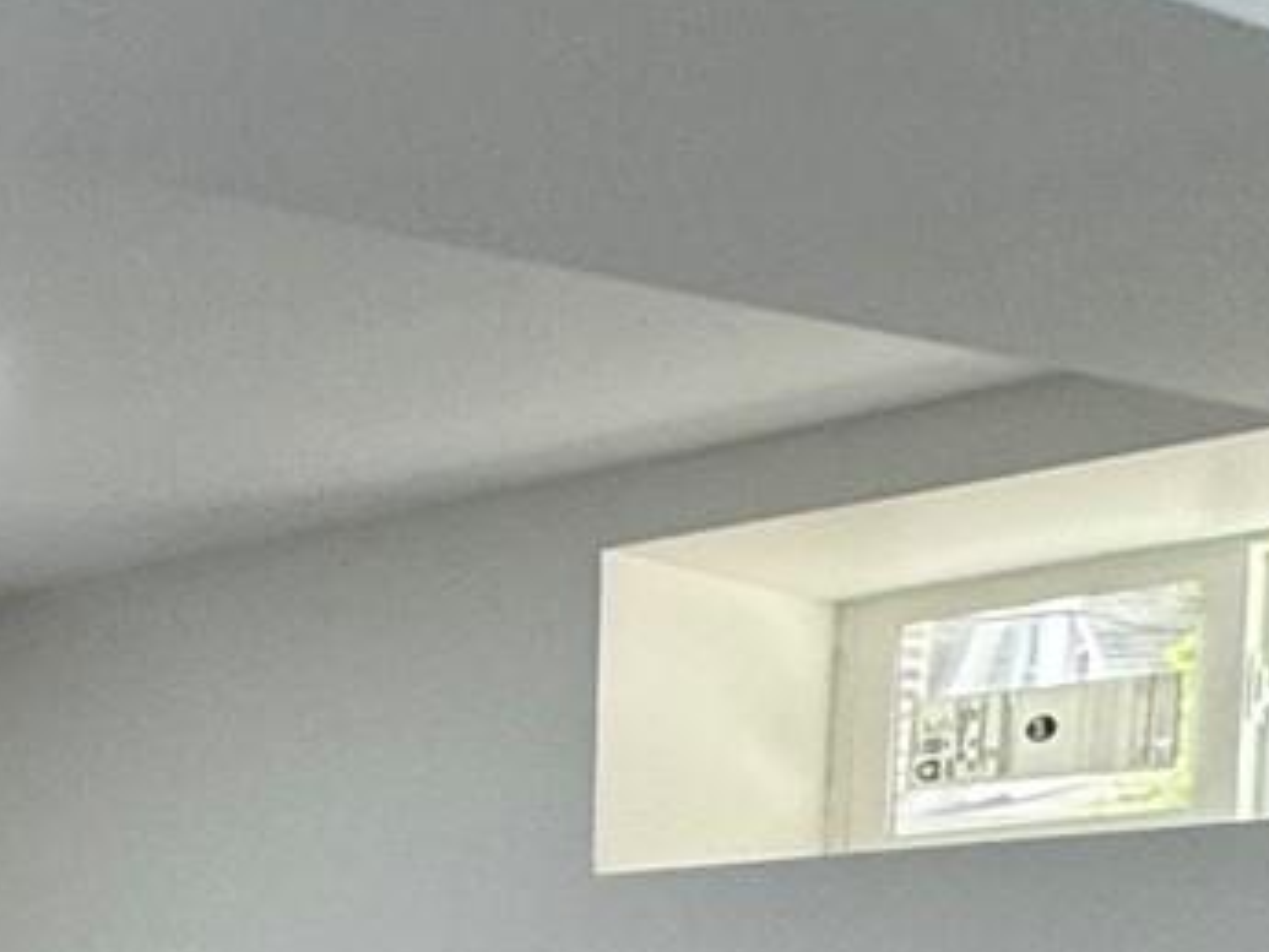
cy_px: 1448
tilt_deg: -5.4
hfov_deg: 16.9
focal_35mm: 83
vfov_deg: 16.2
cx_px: -1324
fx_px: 3044
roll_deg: +1.7
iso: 100
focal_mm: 2.22
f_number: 2.2
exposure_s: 1/120
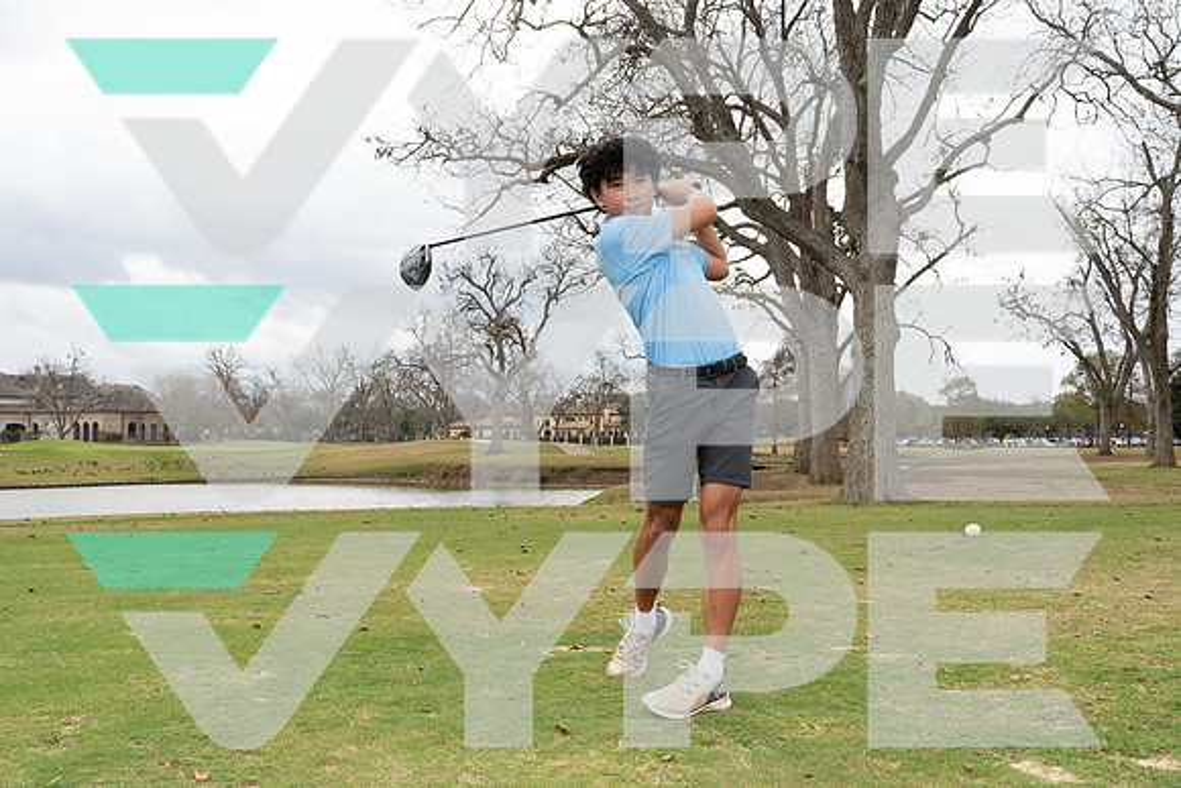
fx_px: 1116
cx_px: 590
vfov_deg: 38.9
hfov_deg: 55.8
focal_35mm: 34
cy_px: 394
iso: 400
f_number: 9
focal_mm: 34
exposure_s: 1/250
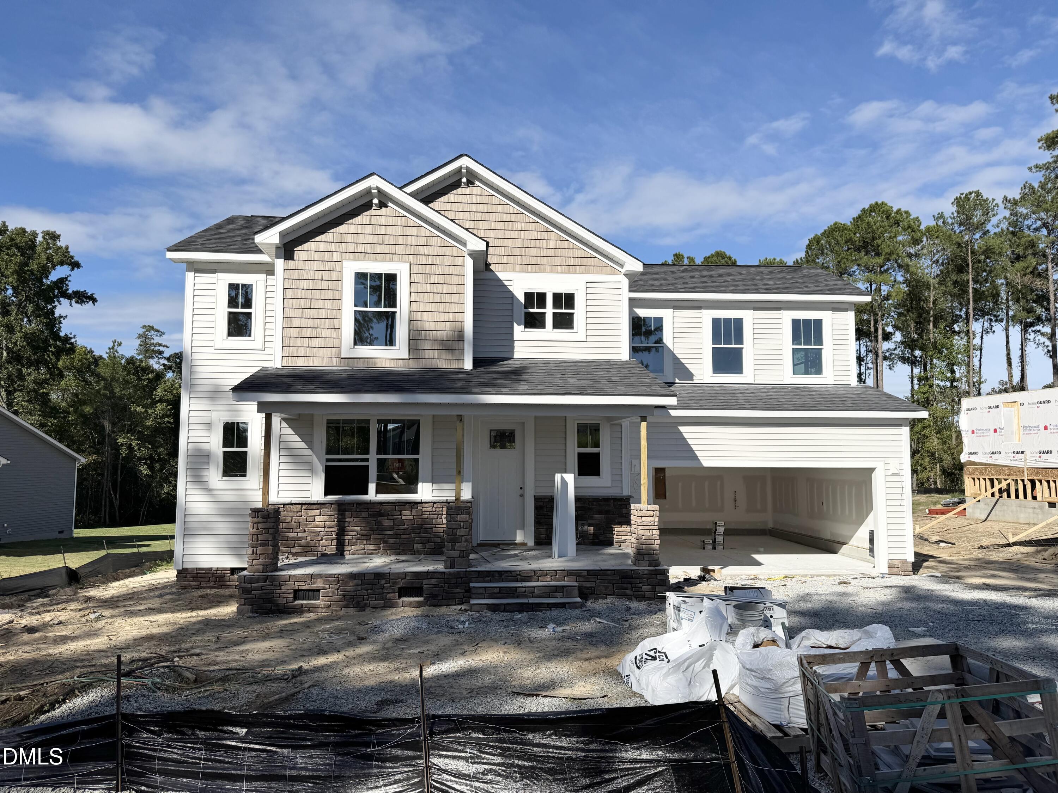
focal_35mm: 24
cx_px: 529
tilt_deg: +5.1
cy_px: 396
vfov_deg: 56.8
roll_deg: -0.3
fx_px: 734
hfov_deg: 71.6
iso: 80
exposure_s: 1/7937
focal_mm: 6.76
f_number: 1.78
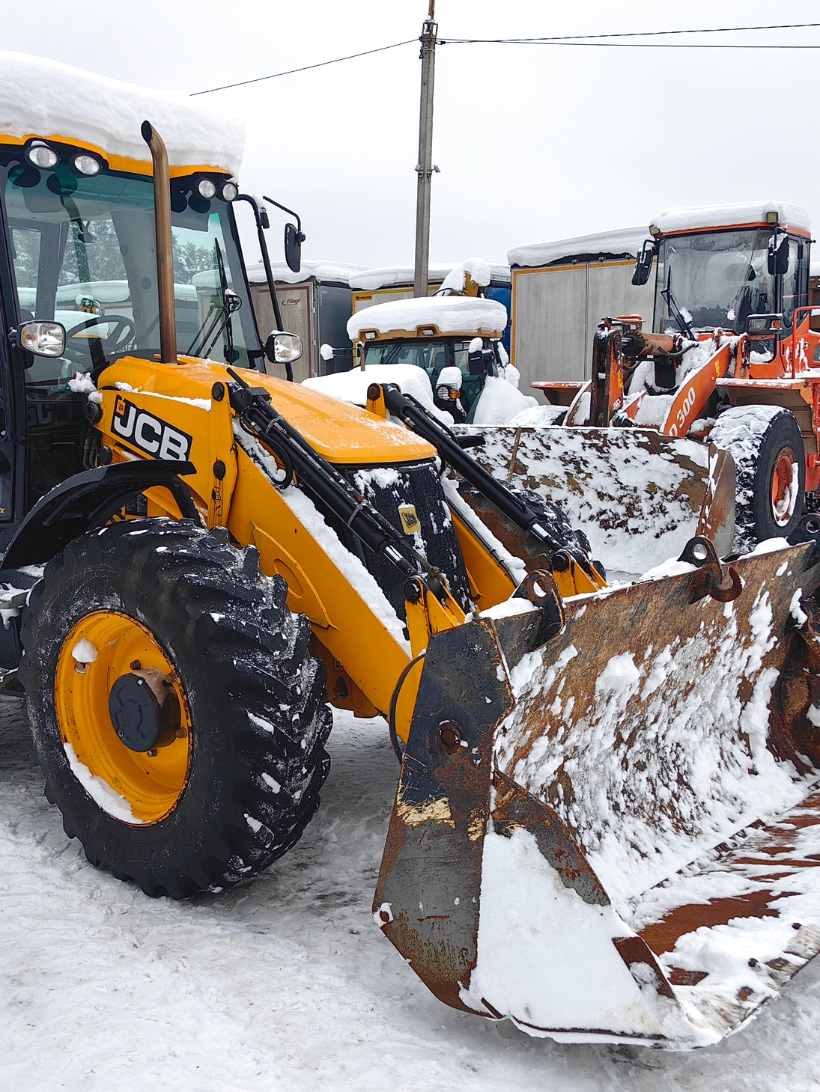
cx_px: 309
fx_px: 1168
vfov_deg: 50.1
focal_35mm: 37
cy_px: 540
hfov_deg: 38.4
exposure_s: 1/469
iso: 50
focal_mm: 6.35
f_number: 2
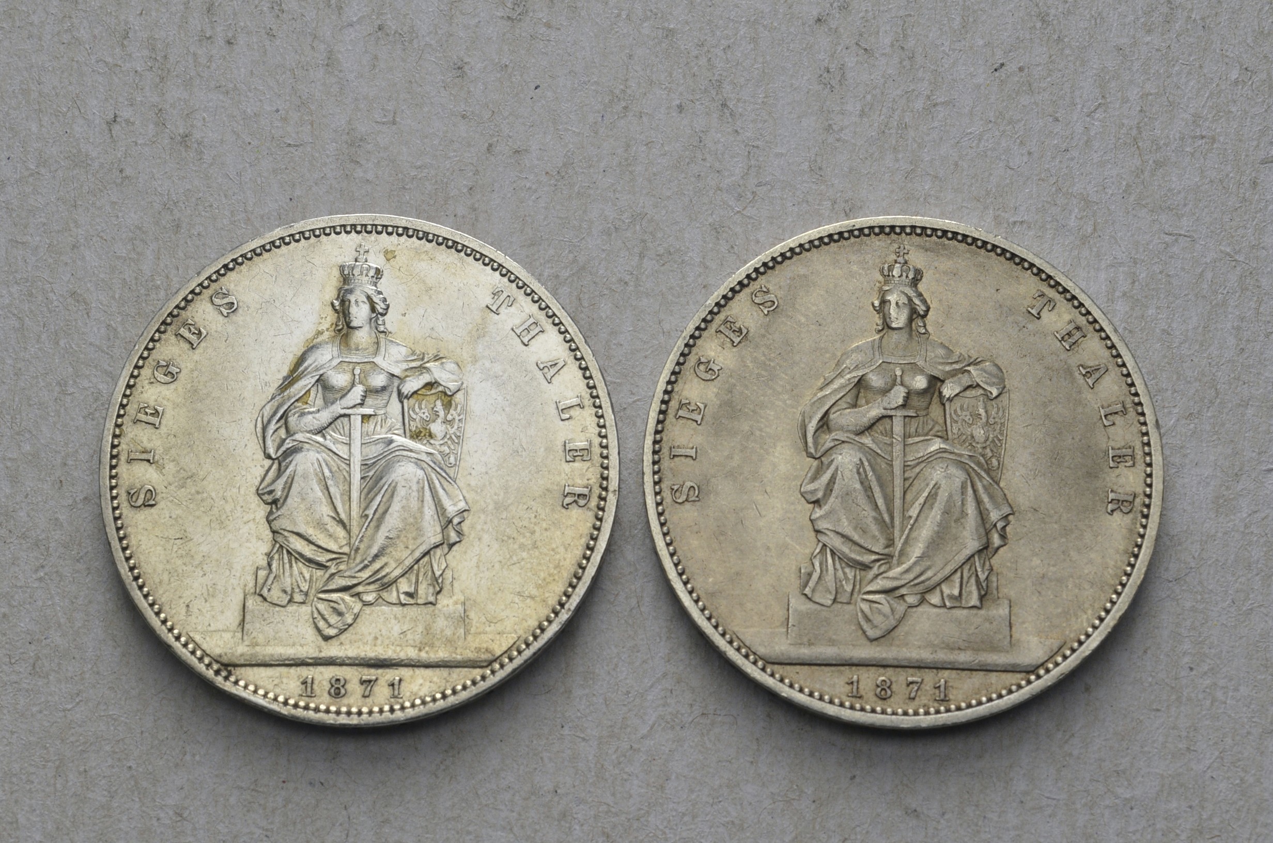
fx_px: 2911
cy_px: 422
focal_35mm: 82
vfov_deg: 16.5
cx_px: 636
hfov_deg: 24.7
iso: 400
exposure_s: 1/250
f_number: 14
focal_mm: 55
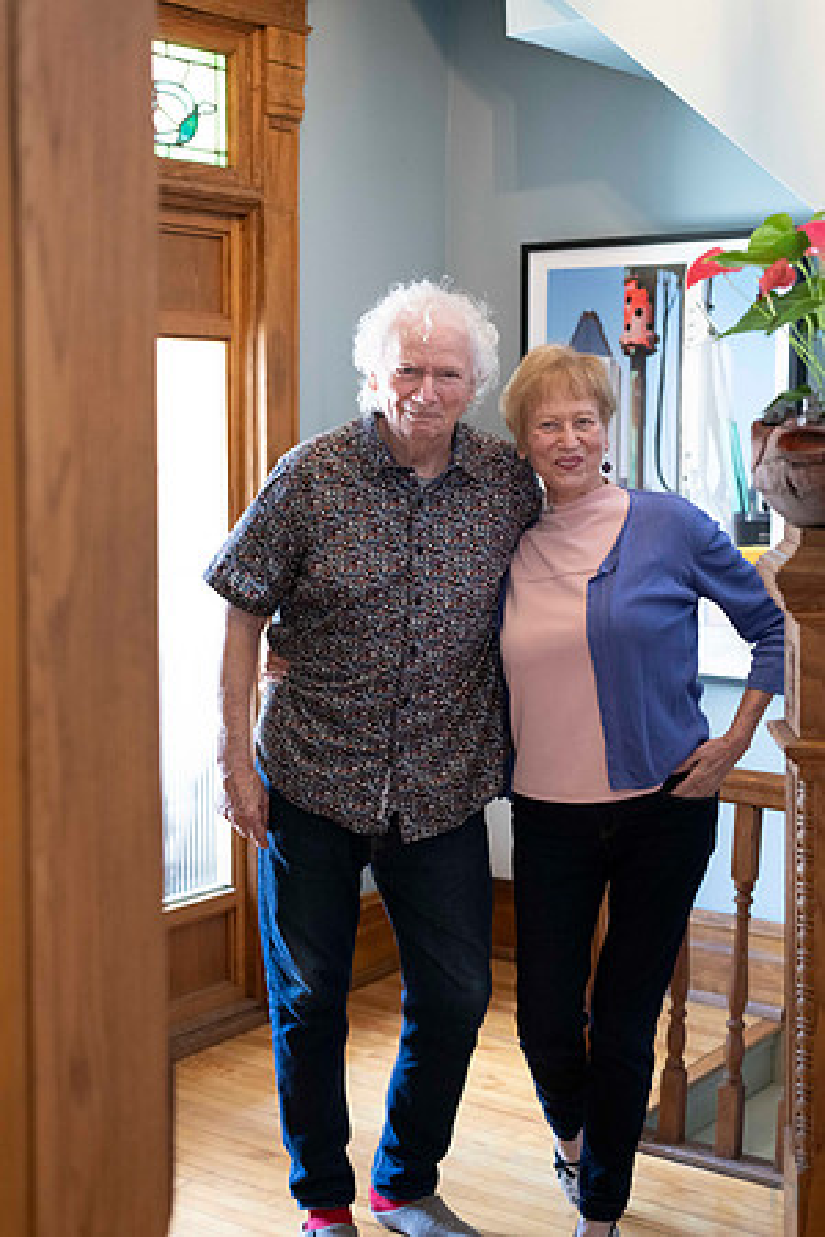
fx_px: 1719
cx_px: 412
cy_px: 618
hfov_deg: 27.0
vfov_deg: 39.6
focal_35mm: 50
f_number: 2.8
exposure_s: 1/100
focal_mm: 50
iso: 3200
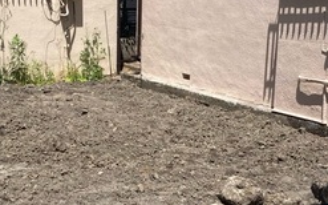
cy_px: 136
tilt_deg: -9.0
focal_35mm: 77
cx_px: 154
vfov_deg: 16.9
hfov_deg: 26.8
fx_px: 688
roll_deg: -2.3
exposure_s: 1/2088
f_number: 1.8
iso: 20
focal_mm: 3.99
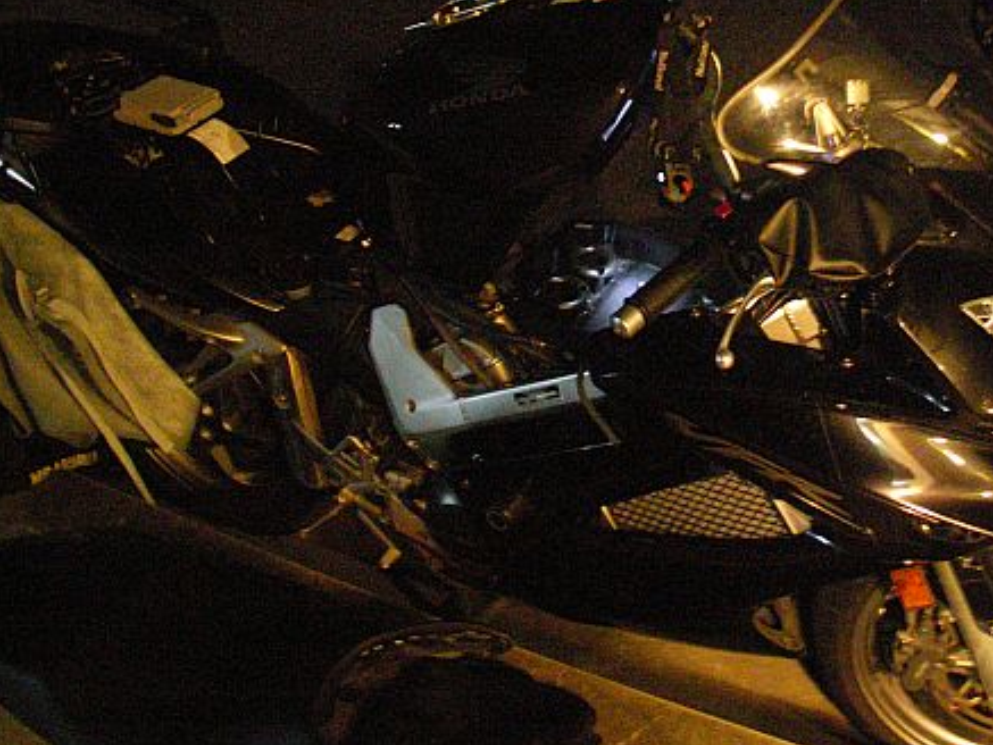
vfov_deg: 34.8
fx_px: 1176
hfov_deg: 45.2
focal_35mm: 41
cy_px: 243
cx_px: 650
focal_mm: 7.2
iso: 800
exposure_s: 1
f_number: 2.8
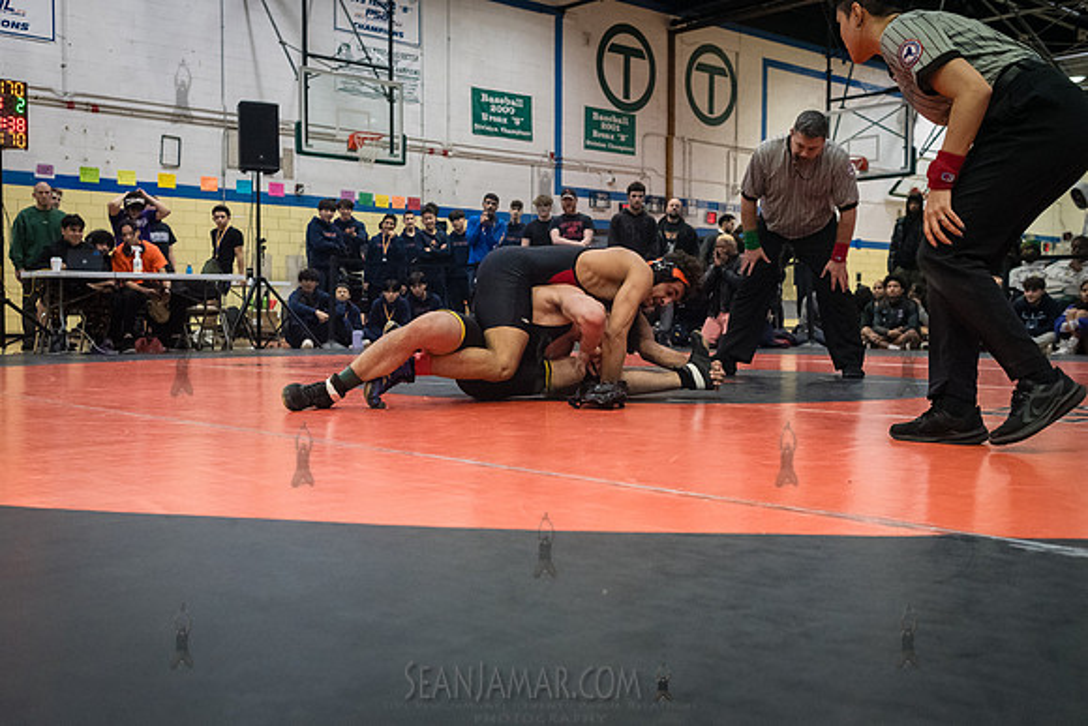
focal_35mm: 38
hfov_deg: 51.1
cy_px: 362
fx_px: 1137
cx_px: 521
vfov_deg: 35.4
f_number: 4
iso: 8000
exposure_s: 1/400
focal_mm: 35
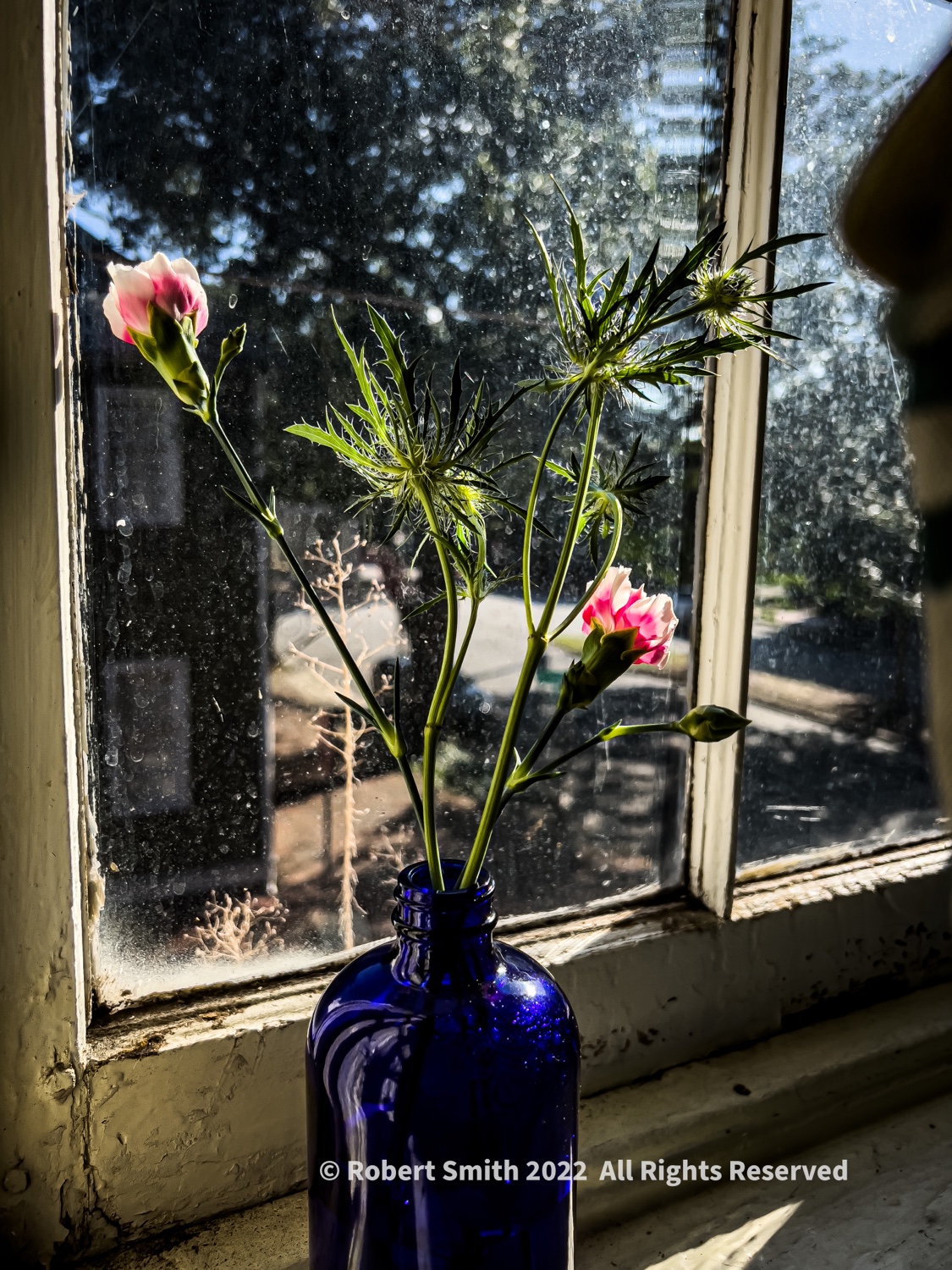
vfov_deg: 67.3
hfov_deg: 53.1
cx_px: 476
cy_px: 635
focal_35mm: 26
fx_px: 953
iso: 50
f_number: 1.5
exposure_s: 1/1400
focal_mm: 5.7
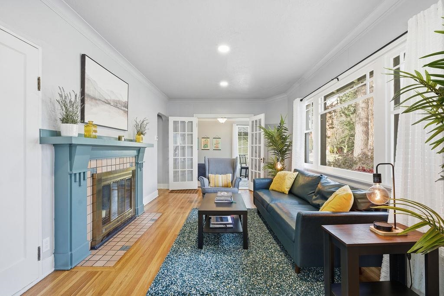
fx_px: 197
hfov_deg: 96.7
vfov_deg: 73.8
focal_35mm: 16
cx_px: 222
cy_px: 148
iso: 100
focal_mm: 16
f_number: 8
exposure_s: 1/25
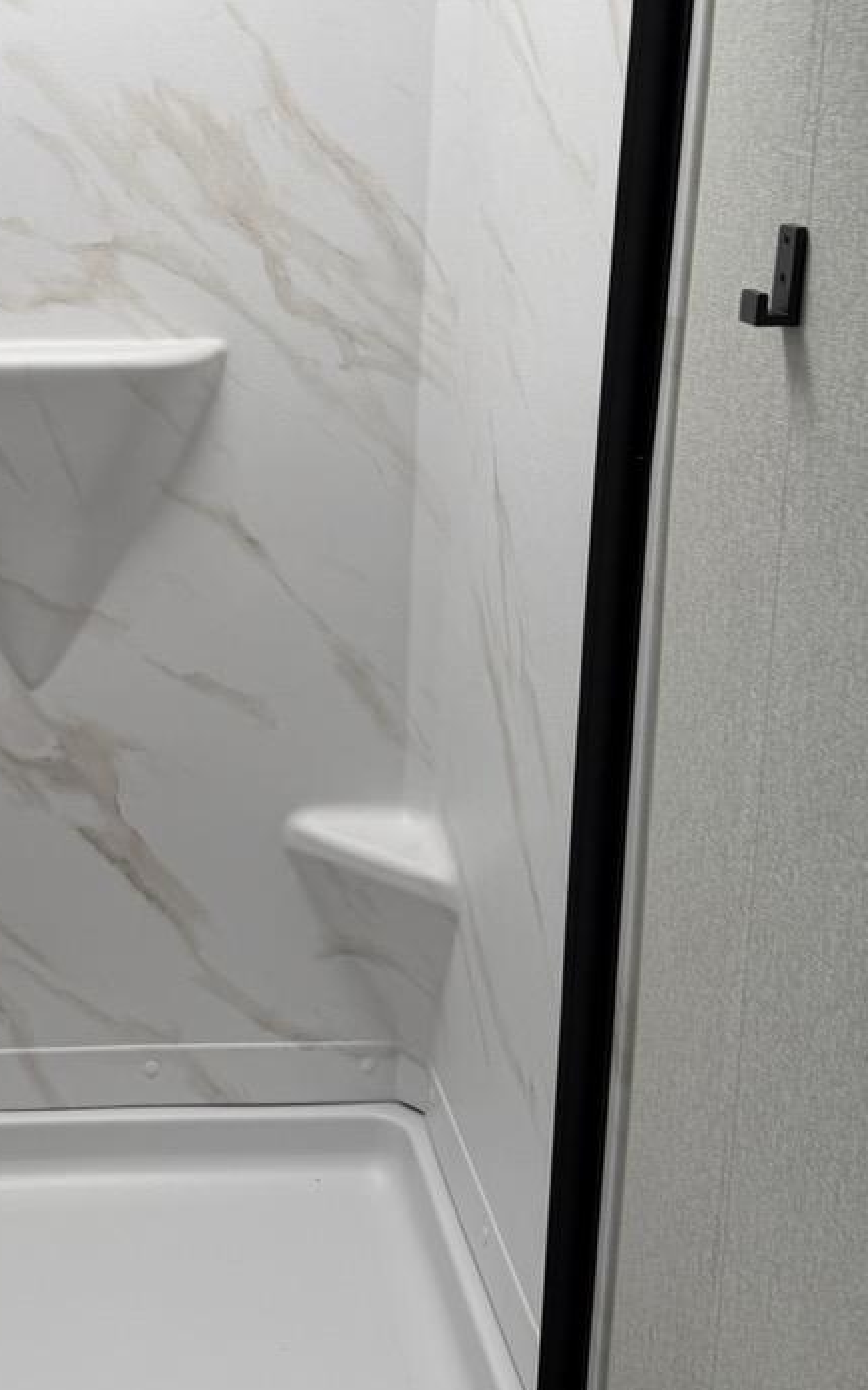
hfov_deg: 26.7
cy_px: 505
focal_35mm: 47
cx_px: 130
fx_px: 1779
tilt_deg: -15.5
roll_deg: +1.9
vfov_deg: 42.3
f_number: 1.78
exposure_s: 1/121
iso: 80
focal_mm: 6.76
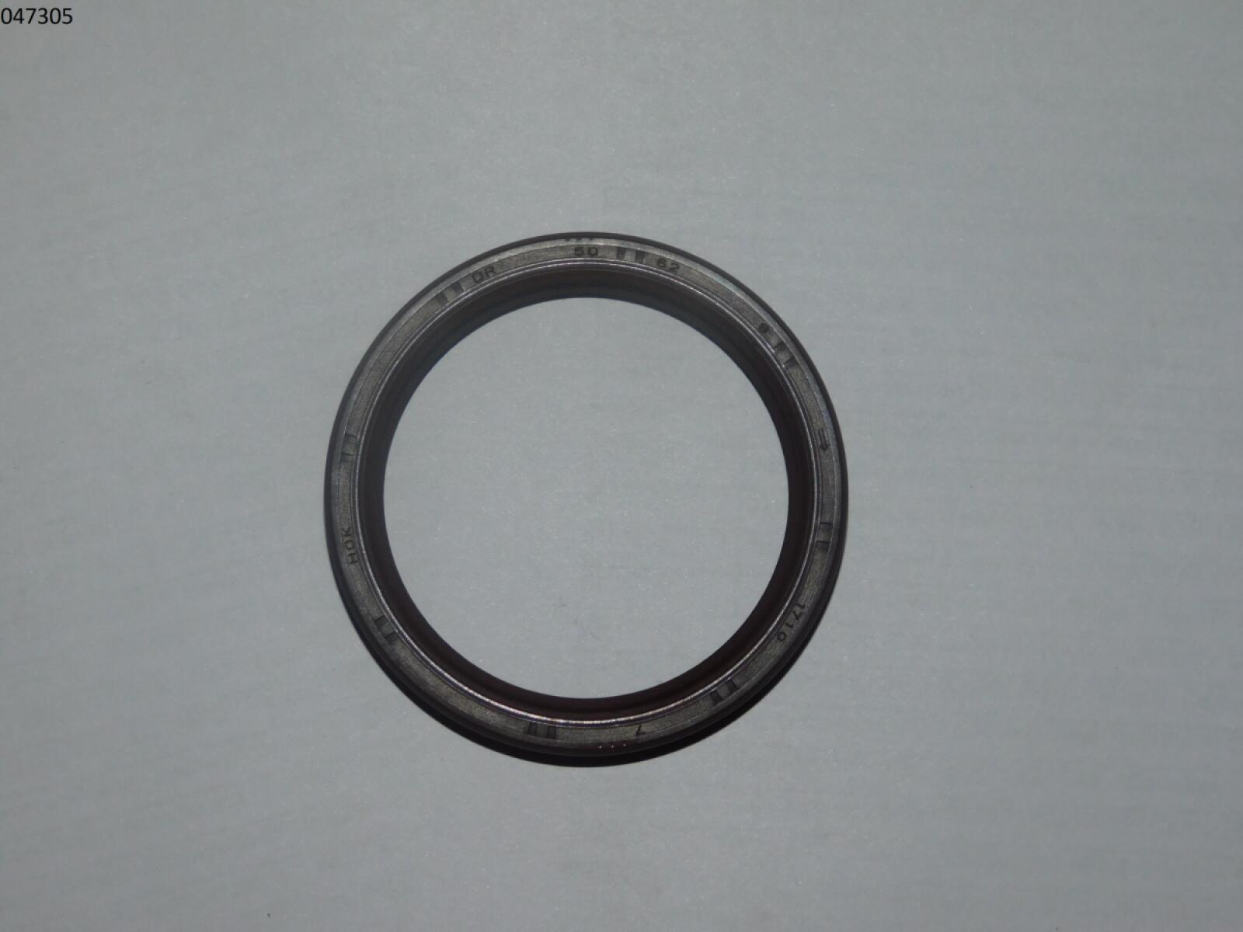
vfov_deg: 14.9
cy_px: 466
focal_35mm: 99
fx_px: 3555
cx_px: 622
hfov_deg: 19.8
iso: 200
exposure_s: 1/60
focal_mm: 17.6
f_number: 4.6
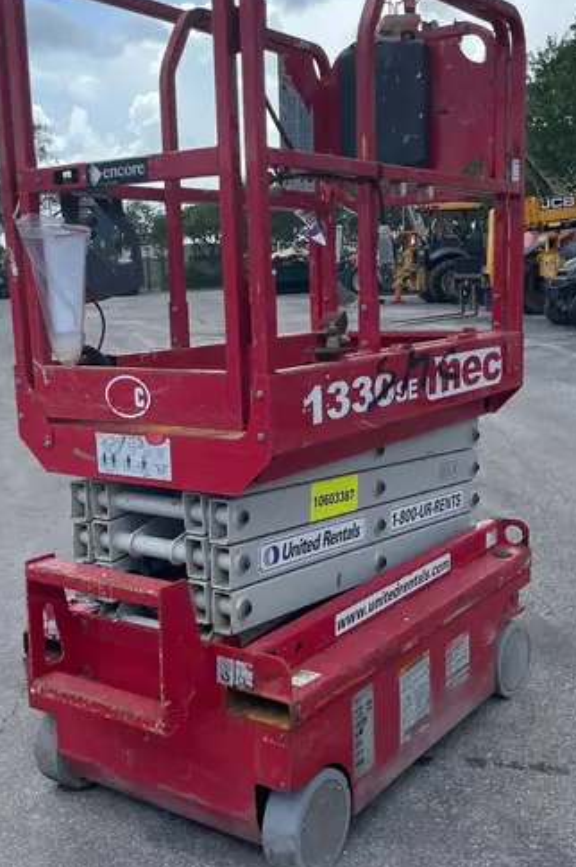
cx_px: 249
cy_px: 416
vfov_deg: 47.4
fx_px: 985
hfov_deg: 32.5
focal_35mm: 41
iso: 50
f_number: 1.6
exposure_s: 1/3125
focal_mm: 4.2
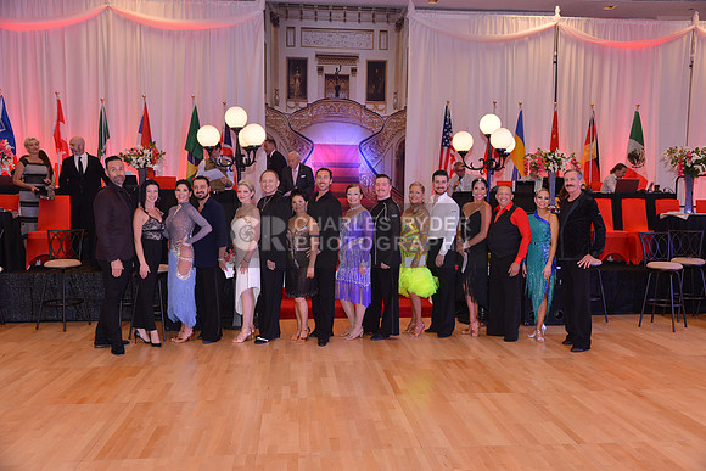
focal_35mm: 31
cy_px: 236
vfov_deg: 42.3
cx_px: 353
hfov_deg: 60.3
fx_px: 608
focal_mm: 31
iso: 1600
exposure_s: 1/250
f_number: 5
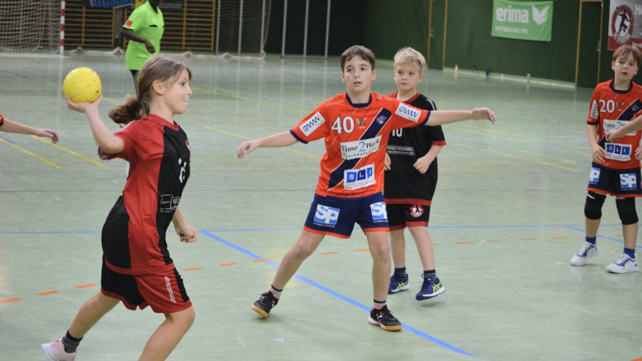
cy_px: 171
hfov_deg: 24.6
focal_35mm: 87
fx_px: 1473
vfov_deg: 14.0
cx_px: 321
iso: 1600
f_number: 4
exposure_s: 1/320
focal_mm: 55
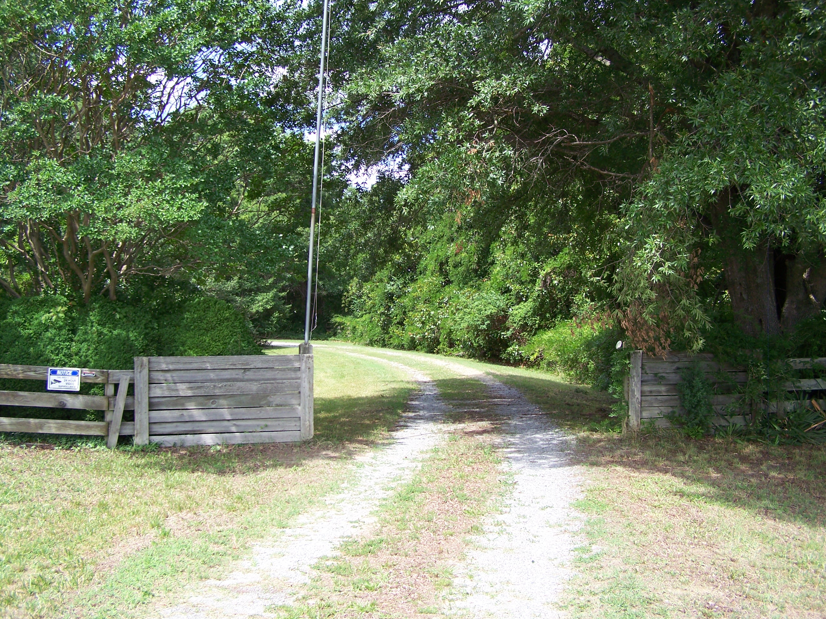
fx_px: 907
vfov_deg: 37.7
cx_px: 413
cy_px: 310
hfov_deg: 49.0
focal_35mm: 38
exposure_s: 1/250
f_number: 2.8
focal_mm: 6.3
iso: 64
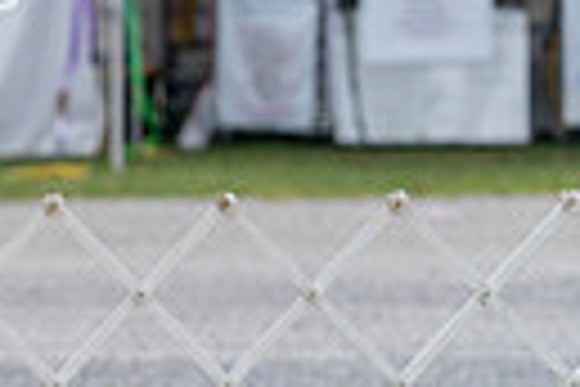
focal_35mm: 537
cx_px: -454
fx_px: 8651
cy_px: 106
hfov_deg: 3.8
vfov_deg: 2.6
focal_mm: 119
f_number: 4
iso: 200
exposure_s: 1/1600
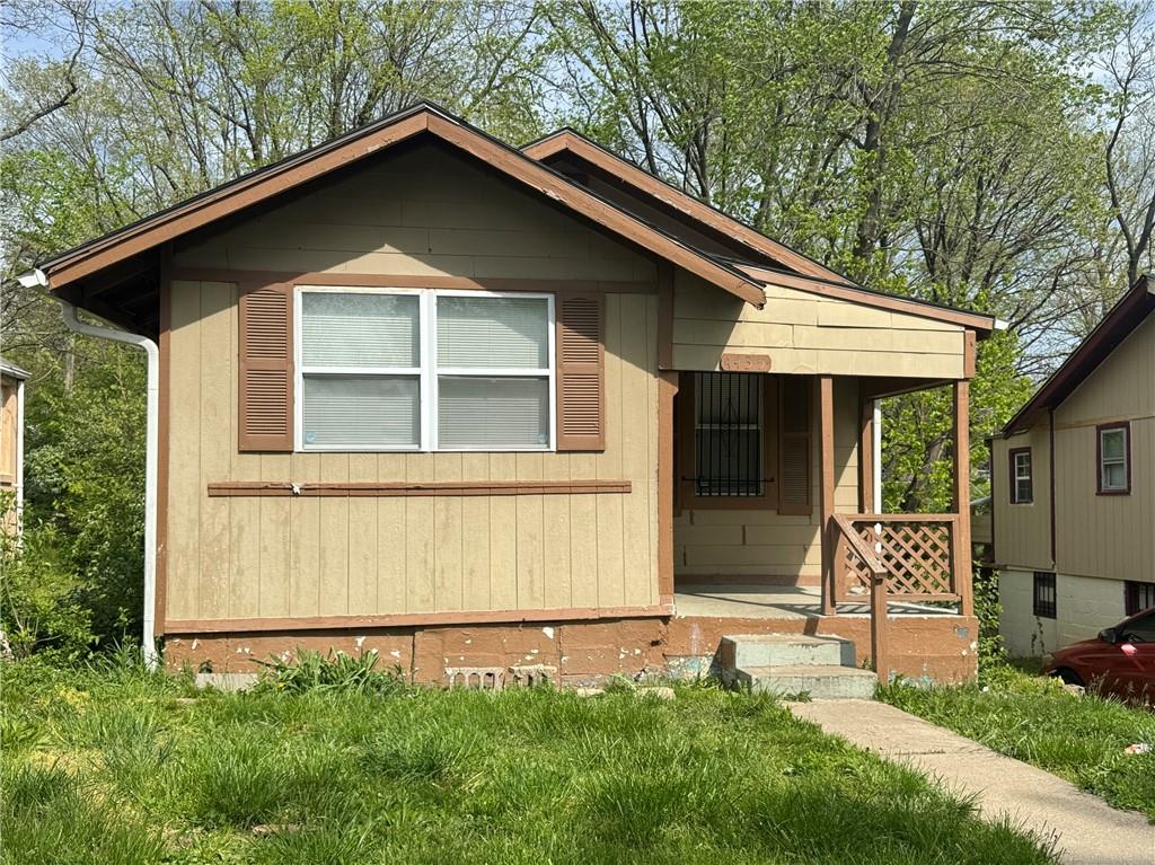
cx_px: 578
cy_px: 432
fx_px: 800
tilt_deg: +2.2
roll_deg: +1.2
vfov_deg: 56.8
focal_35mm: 24
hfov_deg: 71.6
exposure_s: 1/2506
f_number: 1.78
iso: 80
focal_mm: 6.76
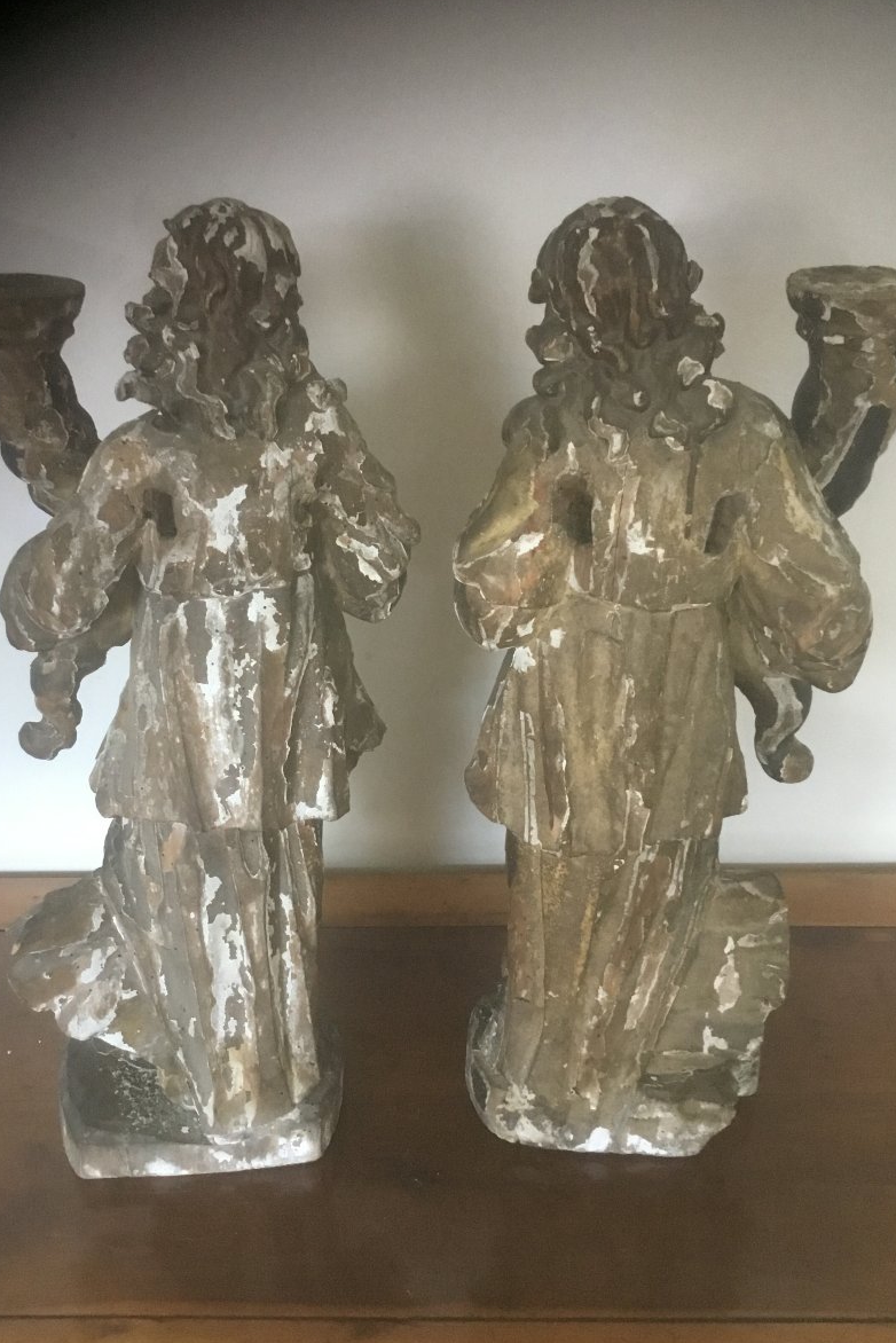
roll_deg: +0.7
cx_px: 414
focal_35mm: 33
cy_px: 675
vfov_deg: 57.2
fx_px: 1231
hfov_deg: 40.0
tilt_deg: -26.0
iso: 200
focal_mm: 3.3
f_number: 2.4
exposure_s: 1/25
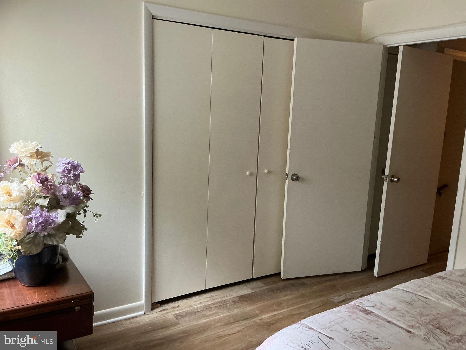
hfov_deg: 63.4
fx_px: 377
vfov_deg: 49.7
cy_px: 175
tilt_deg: -10.6
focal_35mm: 28
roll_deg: -1.6
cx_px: 233
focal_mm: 3
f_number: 1.8
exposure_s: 1/60
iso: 200
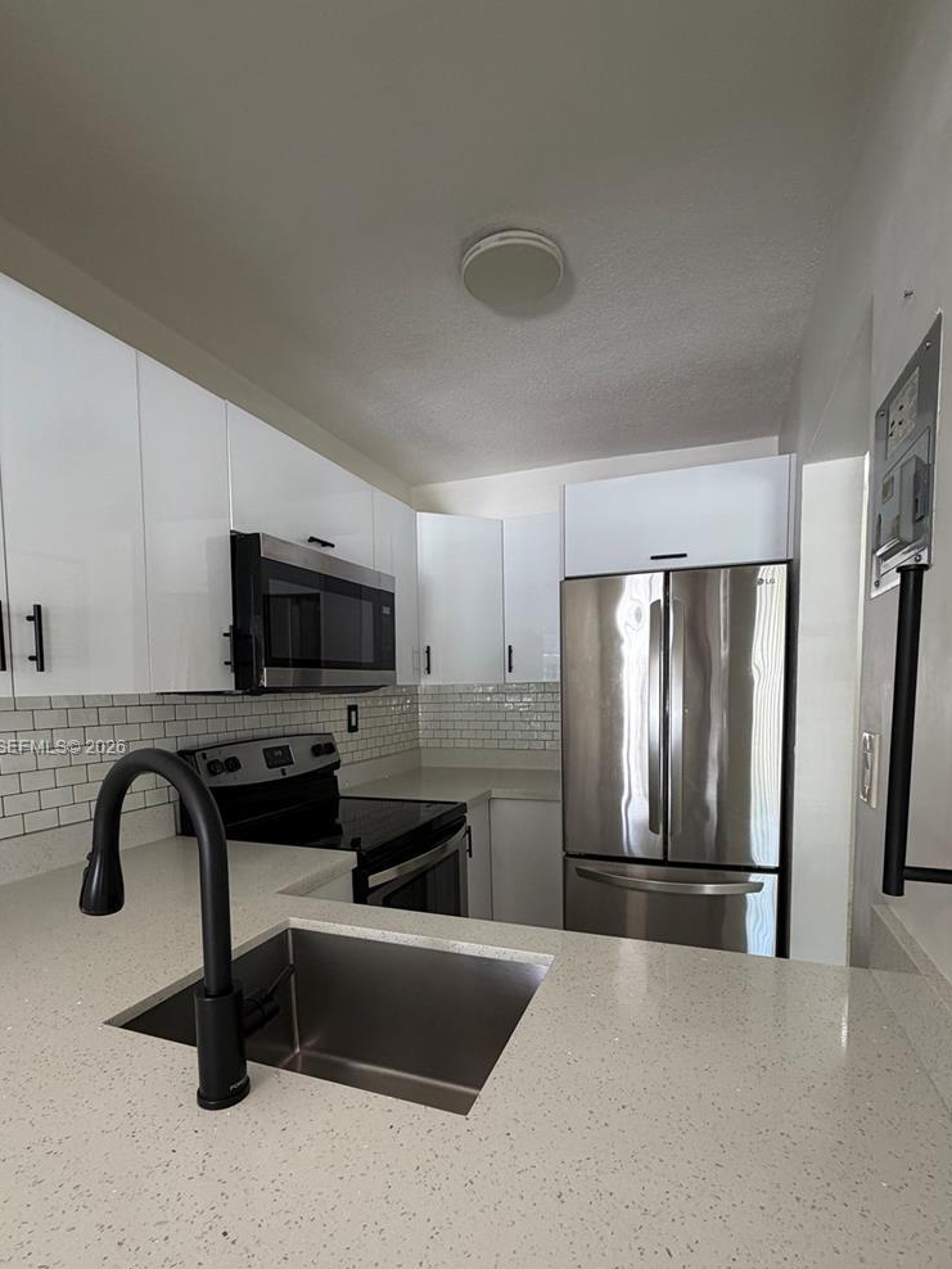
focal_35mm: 17
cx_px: 466
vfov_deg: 90.1
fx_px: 623
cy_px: 749
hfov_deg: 74.7
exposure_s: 1/60
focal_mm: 2.22
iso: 250
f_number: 2.2
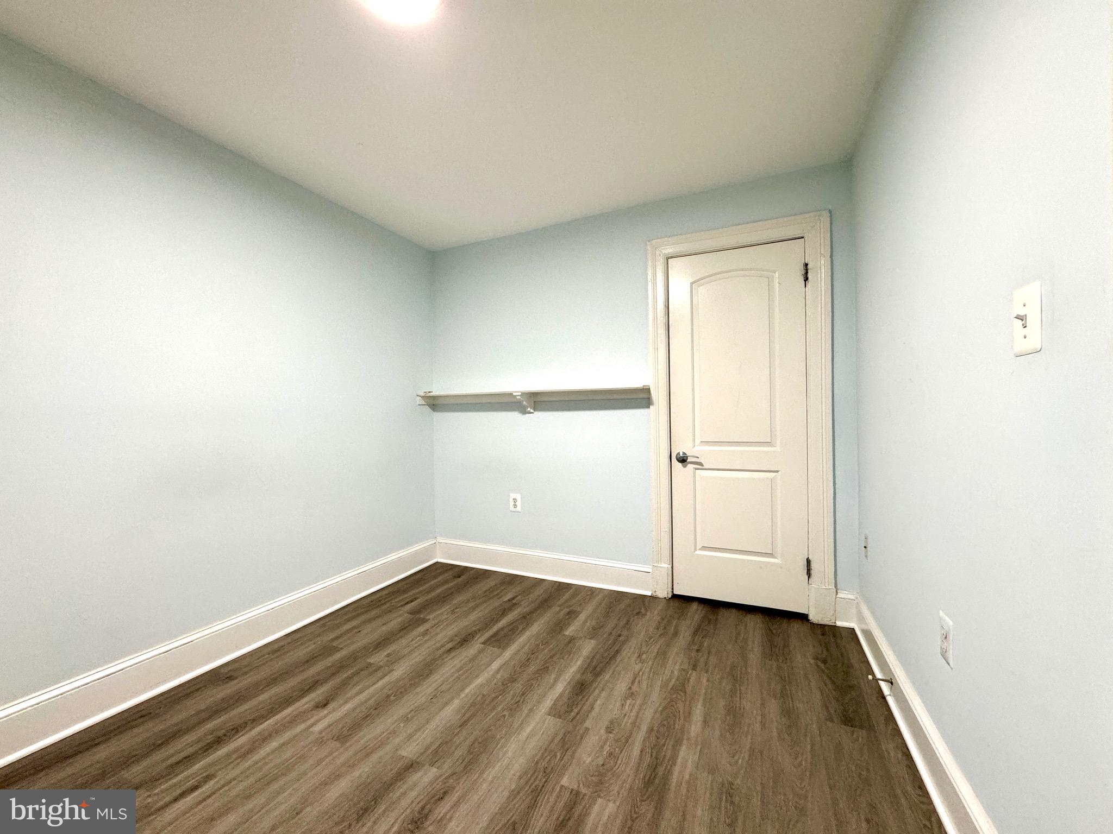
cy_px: 417
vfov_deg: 85.7
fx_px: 450
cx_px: 556
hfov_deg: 102.1
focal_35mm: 14
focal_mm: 2.22
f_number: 2.2
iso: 200
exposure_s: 1/60
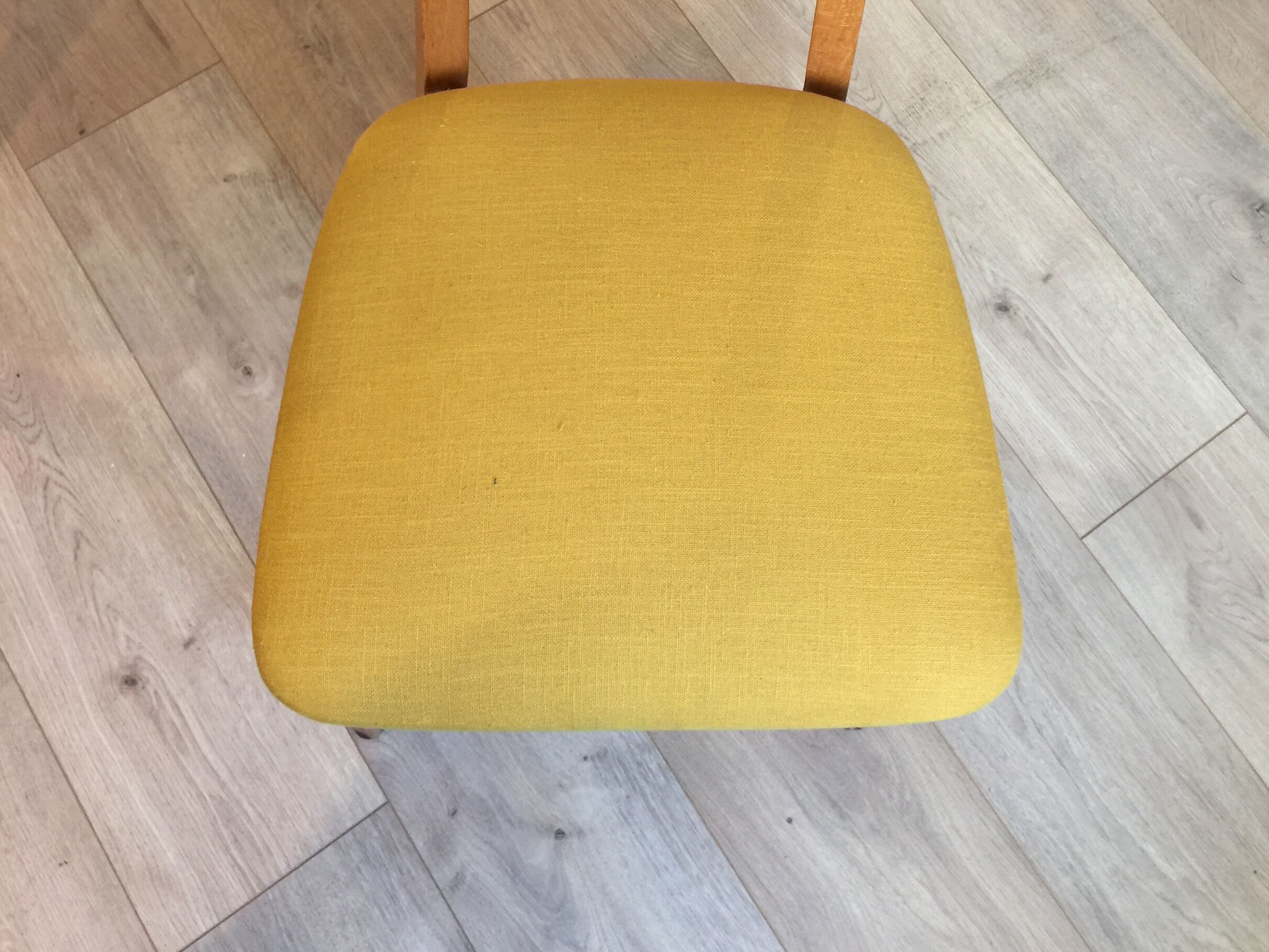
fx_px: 1430
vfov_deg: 35.3
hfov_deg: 47.9
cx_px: 632
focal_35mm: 39
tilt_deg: -68.2
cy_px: 155
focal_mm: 4.15
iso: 50
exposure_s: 1/17
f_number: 2.2
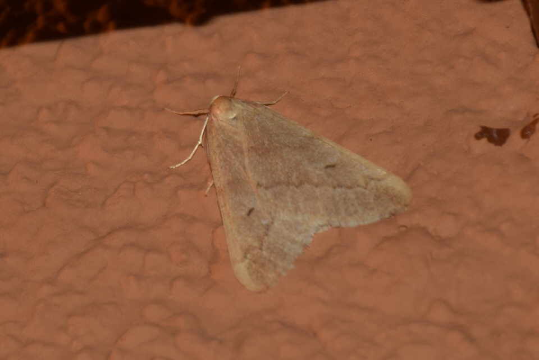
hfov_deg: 9.8
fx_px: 3144
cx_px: 270
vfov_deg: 6.5
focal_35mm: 210
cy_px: 180
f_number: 5.6
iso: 320
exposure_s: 1/60
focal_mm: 140
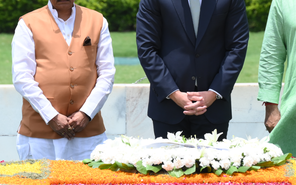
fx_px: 3429
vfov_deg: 3.1
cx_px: 191
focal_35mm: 425
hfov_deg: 4.9
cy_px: 55
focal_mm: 200
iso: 500
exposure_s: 1/800
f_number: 8
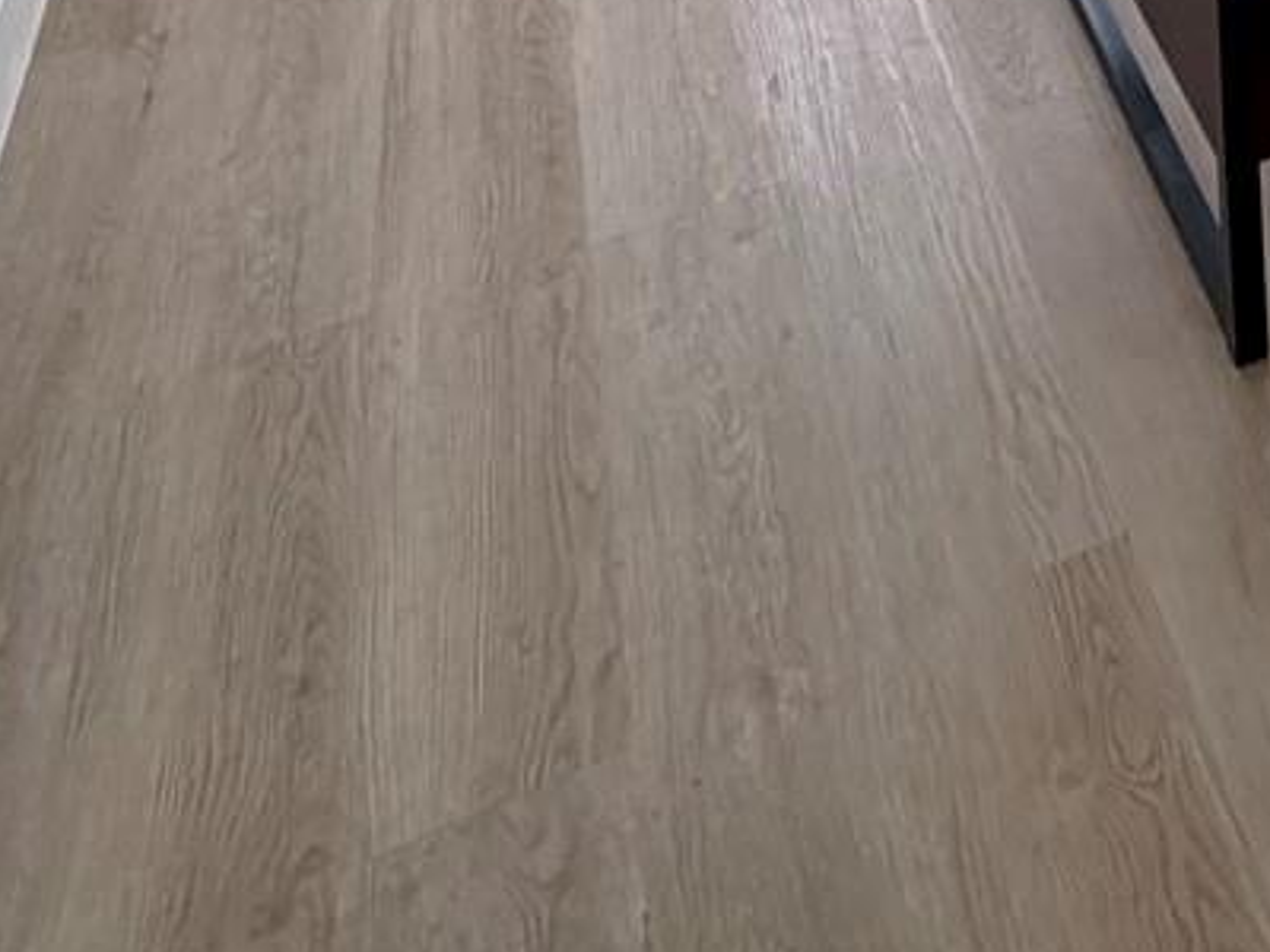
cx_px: 1718
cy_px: -784
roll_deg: +0.8
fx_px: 2055
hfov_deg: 27.6
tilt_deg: -12.8
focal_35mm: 56
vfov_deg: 19.3
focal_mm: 2.22
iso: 250
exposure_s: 1/60
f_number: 2.2
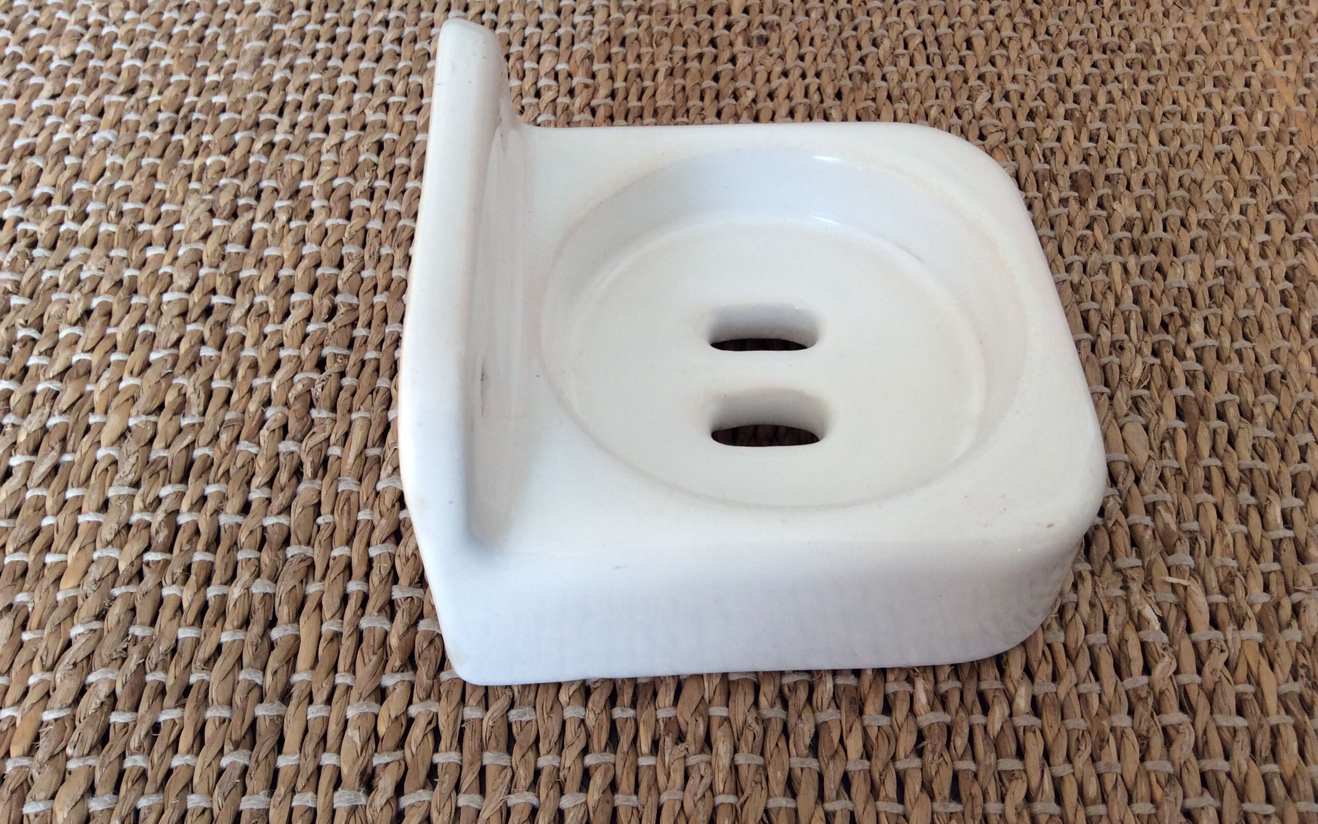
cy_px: 355
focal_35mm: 34
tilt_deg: -51.1
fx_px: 1221
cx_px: 658
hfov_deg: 56.7
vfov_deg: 37.2
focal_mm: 3.3
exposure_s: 1/100
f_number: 2.4
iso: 50
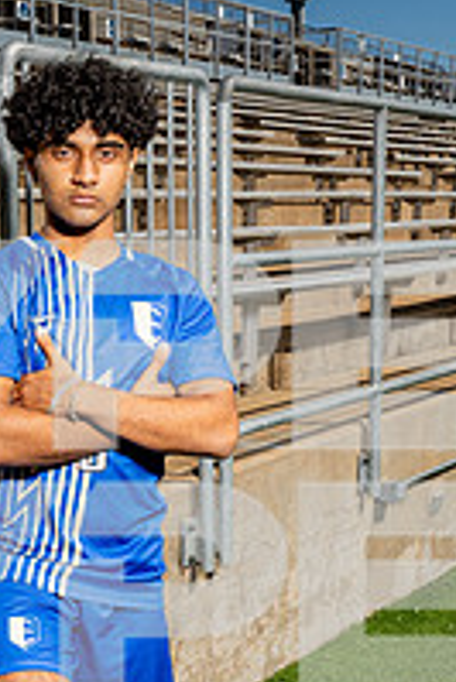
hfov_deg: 17.0
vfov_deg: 25.0
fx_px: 1498
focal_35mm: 79
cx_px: 21
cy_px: 589
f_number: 14
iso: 100
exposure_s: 1/250
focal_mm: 35
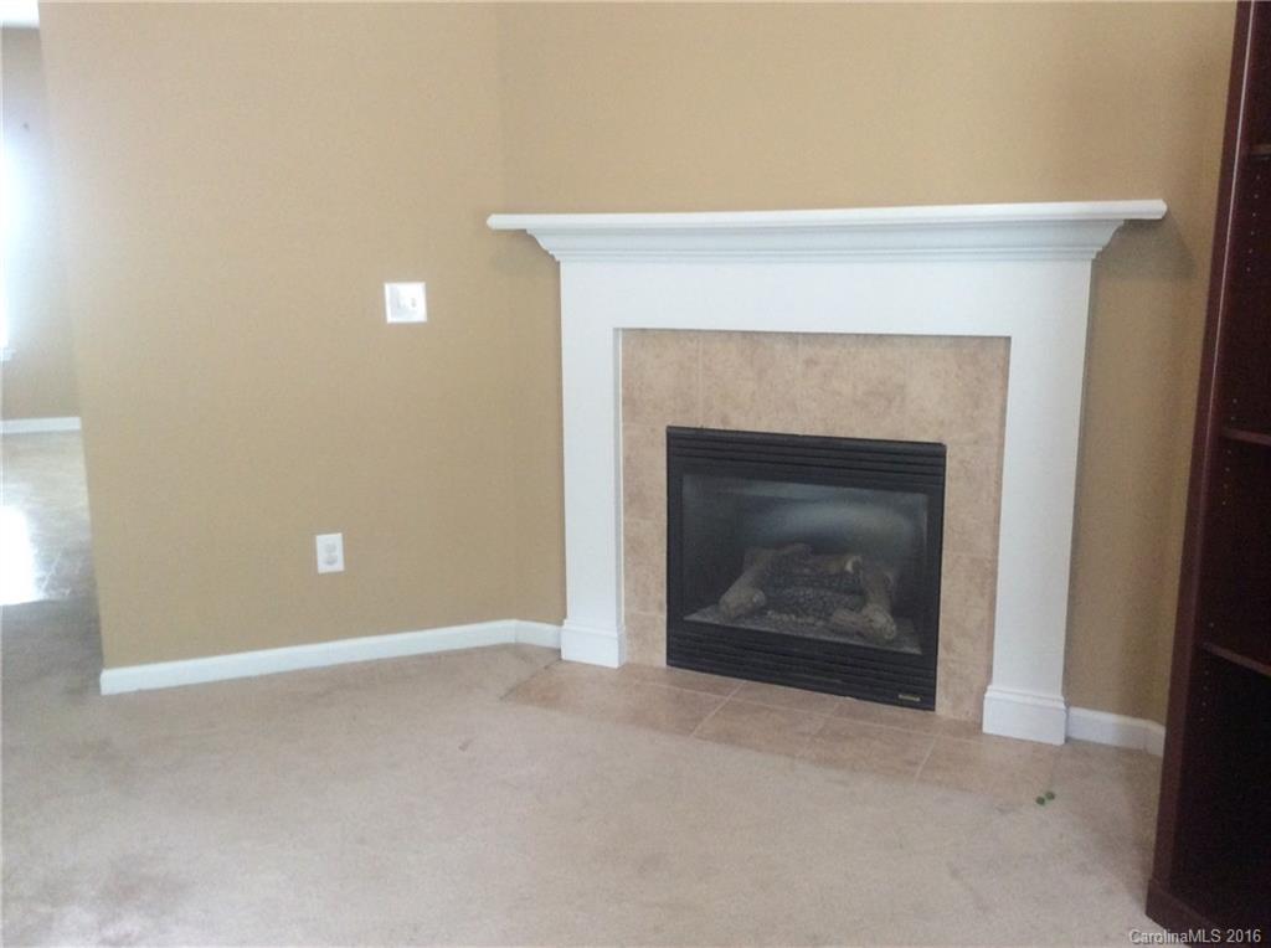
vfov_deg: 42.8
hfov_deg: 55.4
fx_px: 1209
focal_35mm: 33
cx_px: 636
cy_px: 474
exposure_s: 1/24
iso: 125
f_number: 2.4
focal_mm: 3.3
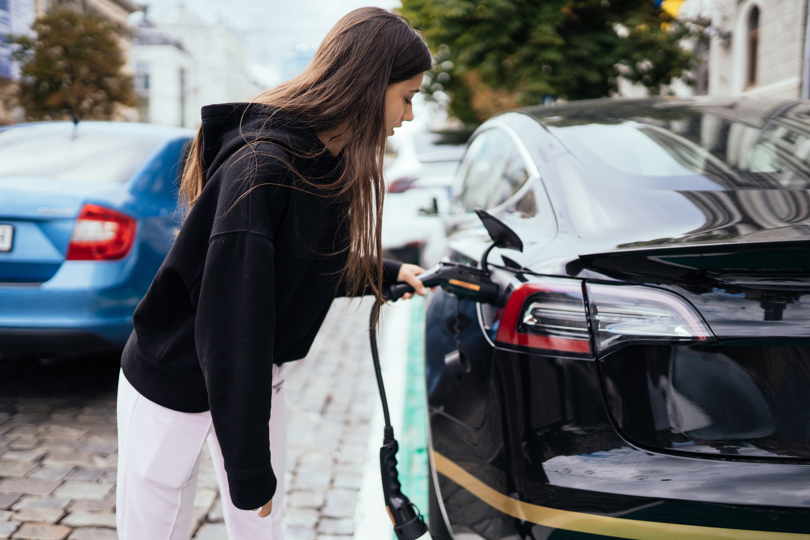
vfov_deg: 37.9
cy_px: 270
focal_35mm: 35
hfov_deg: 54.4
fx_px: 787
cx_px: 405
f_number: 1.4
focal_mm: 35
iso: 250
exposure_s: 1/2500
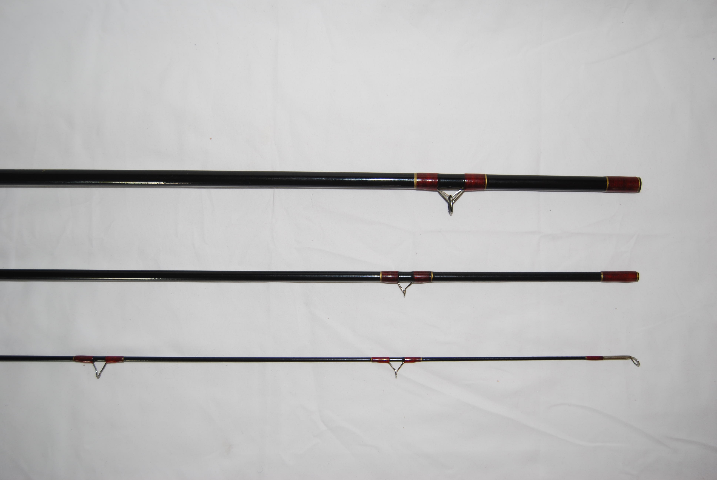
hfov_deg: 55.0
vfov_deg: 38.5
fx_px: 688
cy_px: 240
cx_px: 358
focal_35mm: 34
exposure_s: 1/60
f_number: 3.8
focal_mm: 23
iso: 100
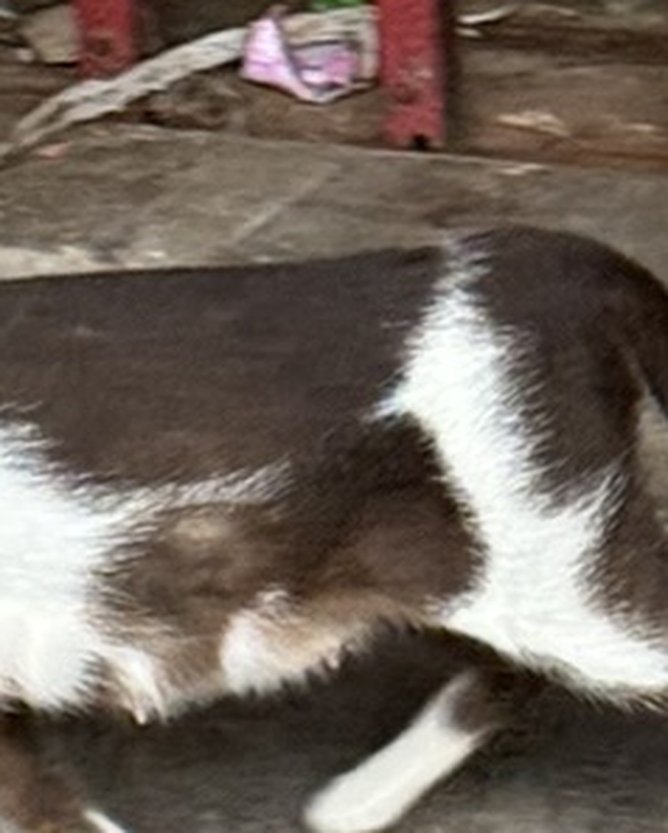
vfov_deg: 6.0
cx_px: 222
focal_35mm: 323
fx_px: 7974
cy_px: 140
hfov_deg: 4.8
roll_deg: +2.4
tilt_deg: -23.0
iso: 250
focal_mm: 6.76
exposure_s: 1/60
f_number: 1.78
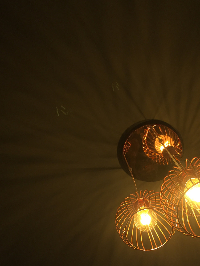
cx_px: 131
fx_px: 316
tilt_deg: +70.2
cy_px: 151
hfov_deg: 34.8
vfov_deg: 45.7
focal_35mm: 41
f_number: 2.2
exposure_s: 1/33
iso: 50
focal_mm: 4.15
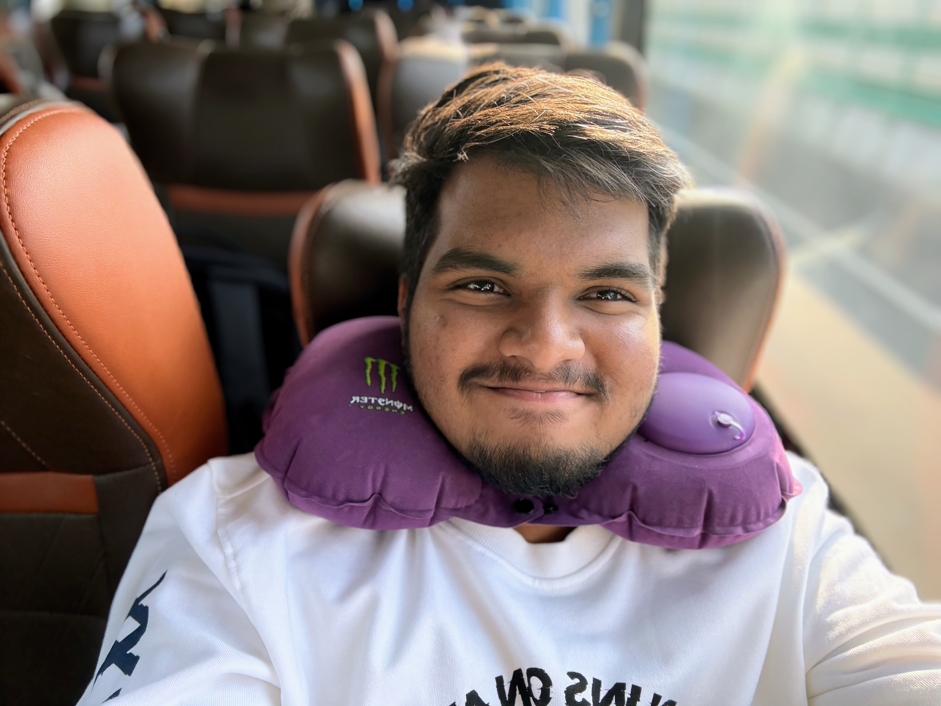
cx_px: 470
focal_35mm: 23
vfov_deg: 58.9
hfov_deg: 73.9
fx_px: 625
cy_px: 353
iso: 80
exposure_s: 1/154
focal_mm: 2.69
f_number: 1.9
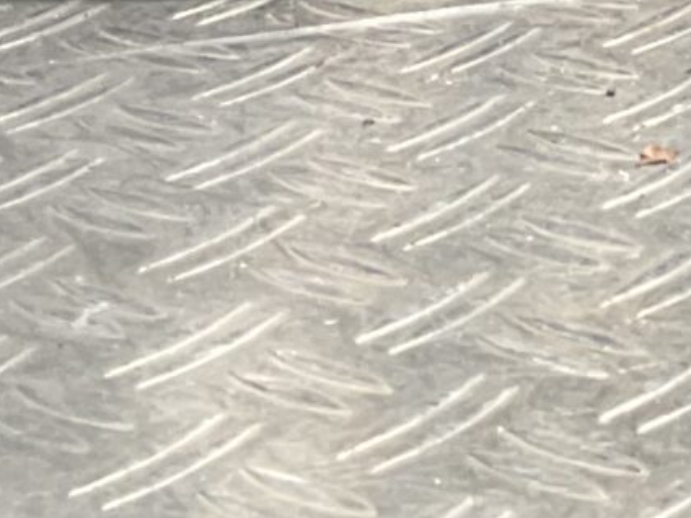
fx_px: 3493
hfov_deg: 10.5
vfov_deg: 7.8
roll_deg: +3.0
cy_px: -810
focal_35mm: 175
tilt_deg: -9.2
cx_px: 1294
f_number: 1.8
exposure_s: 1/287
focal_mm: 3
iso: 16
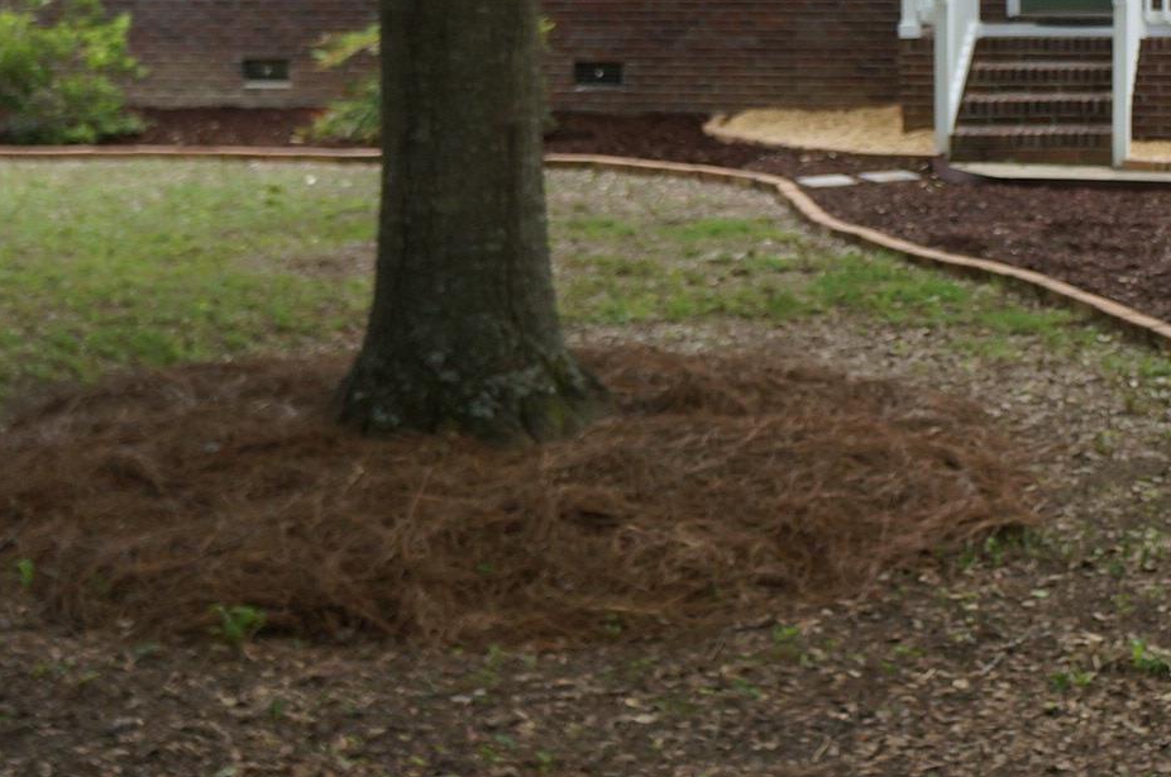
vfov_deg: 17.7
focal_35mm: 75
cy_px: 47
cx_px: 1060
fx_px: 2446
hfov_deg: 26.0
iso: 320
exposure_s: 1/400
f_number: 4
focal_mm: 19
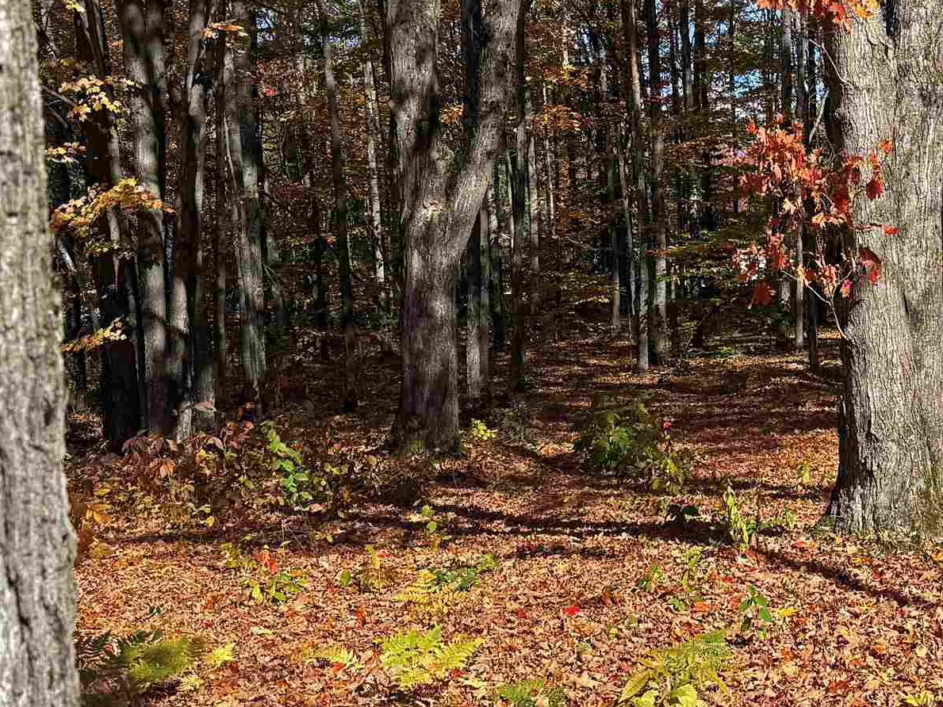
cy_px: 376
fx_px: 1689
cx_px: 861
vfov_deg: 23.7
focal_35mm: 62
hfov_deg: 29.8
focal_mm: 6.76
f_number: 1.78
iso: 80
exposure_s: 1/3584
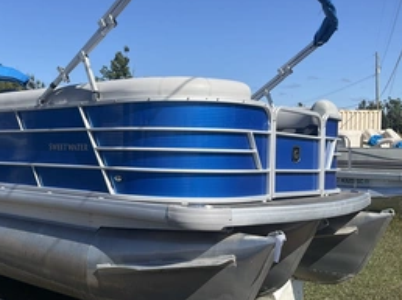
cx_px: 112
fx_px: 522
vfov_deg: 32.1
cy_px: 154
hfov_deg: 41.2
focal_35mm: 45
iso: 25
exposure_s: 1/1912
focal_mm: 3
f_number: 1.8
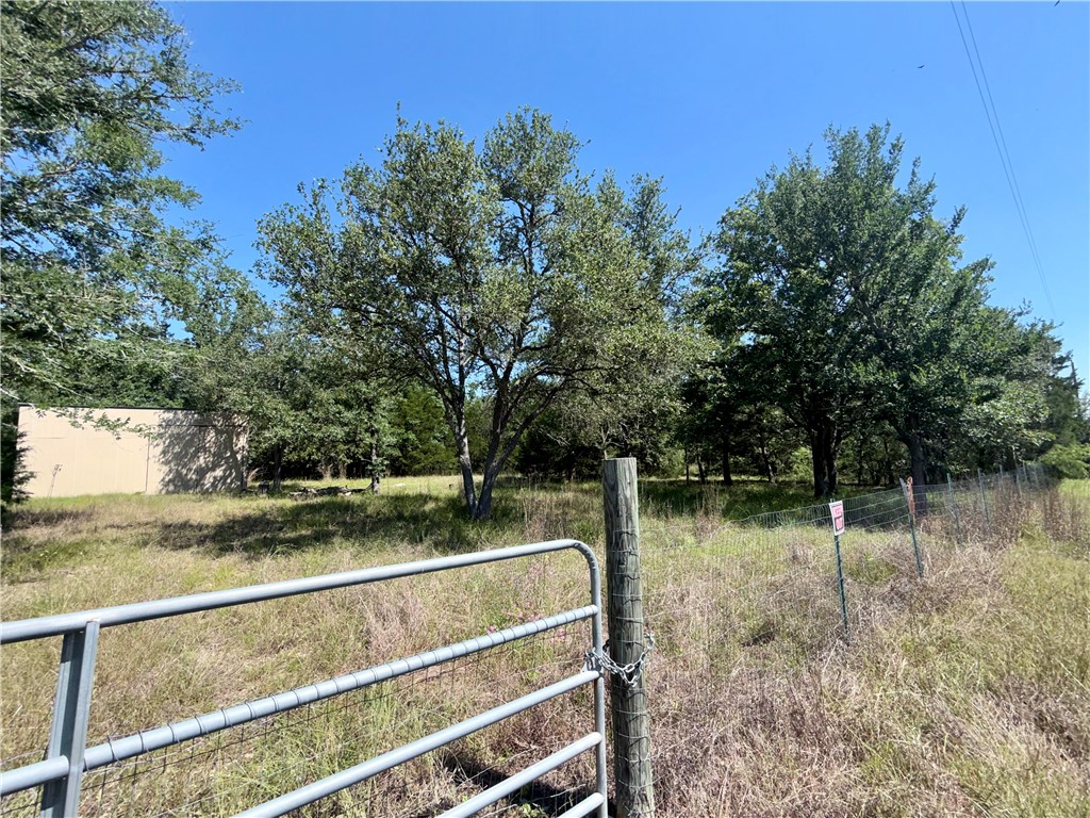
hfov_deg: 102.1
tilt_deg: +6.5
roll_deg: +1.4
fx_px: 441
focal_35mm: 14
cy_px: 409
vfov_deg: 85.7
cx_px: 545
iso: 20
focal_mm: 2.22
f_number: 2.2
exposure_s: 1/751
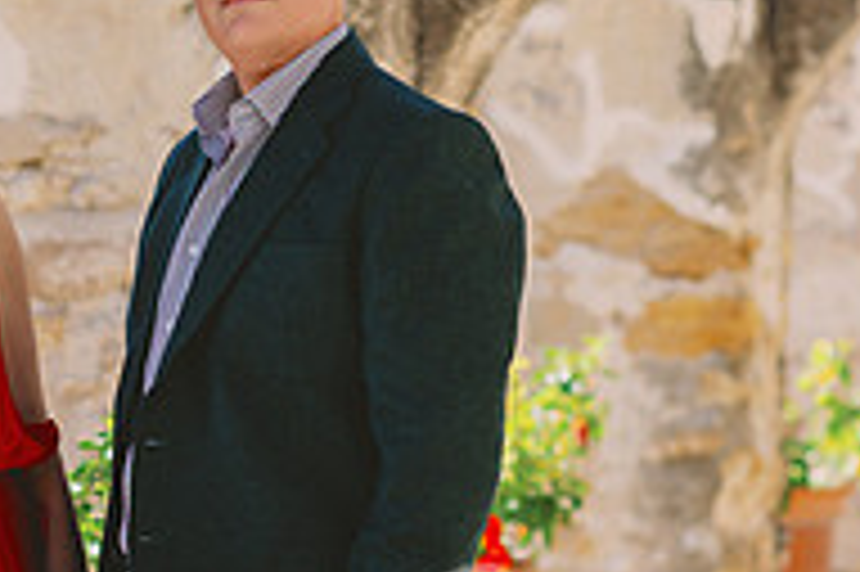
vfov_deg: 5.3
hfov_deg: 8.0
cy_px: 309
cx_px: 252
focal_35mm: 258
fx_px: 6158
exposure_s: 1/500
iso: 125
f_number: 3.5
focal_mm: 85
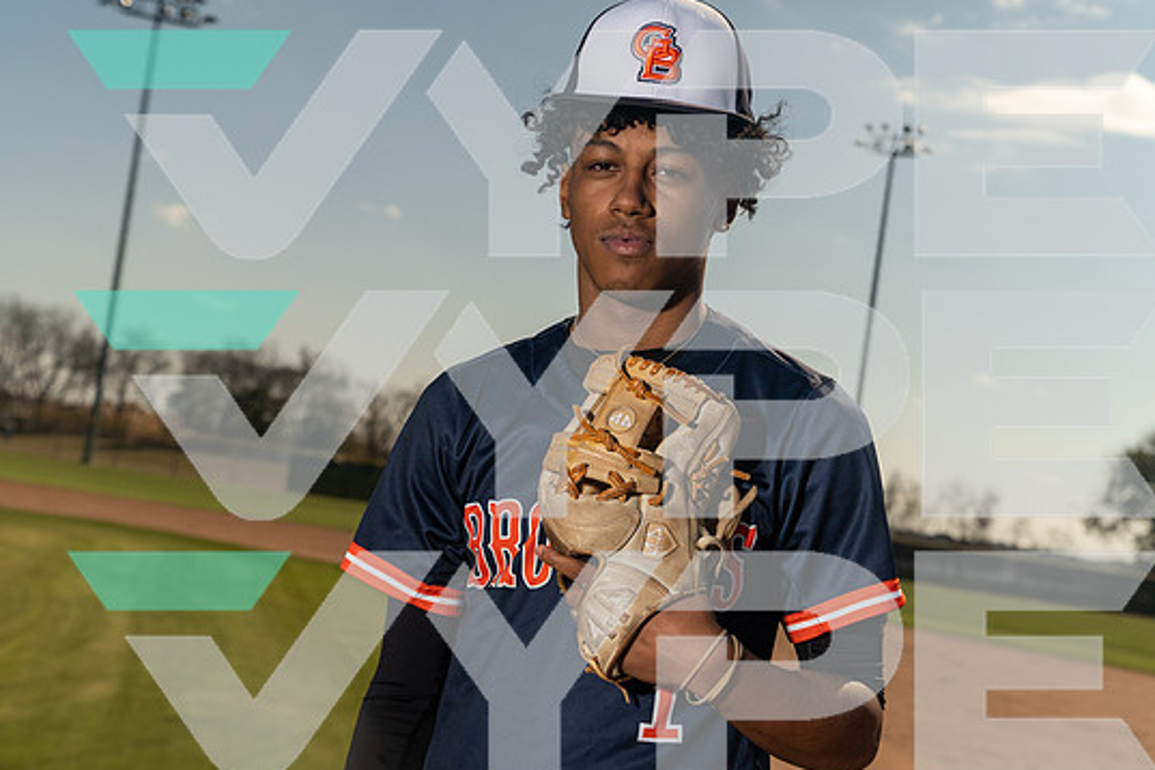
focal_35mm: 54
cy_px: 405
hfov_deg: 36.9
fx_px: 1732
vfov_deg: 25.1
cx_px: 622
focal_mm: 50
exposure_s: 1/200
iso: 500
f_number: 5
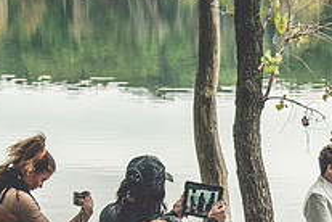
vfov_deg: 10.4
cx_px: 338
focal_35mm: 129
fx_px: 1190
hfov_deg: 15.6
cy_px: 303
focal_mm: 46
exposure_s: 1/200
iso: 320
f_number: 5
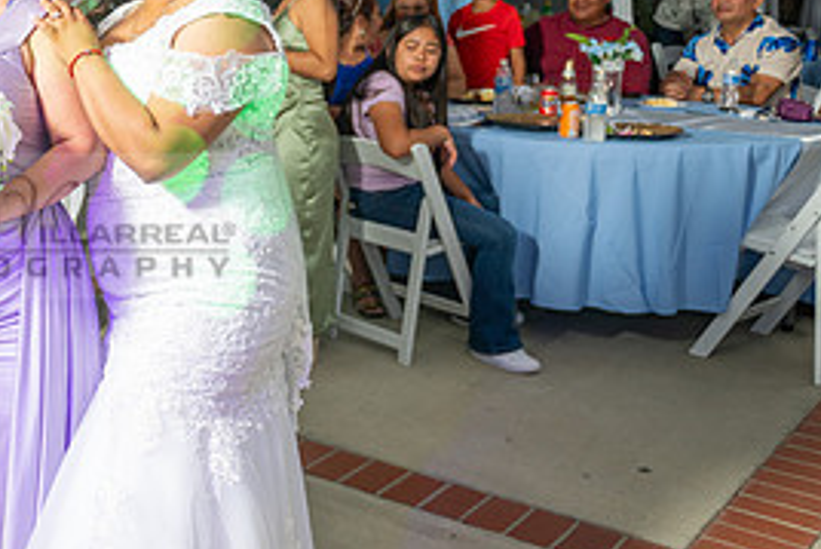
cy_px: 225
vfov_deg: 26.0
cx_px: -3
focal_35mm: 52
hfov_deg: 34.6
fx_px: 1186
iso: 250
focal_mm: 24
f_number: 2.8
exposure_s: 1/125
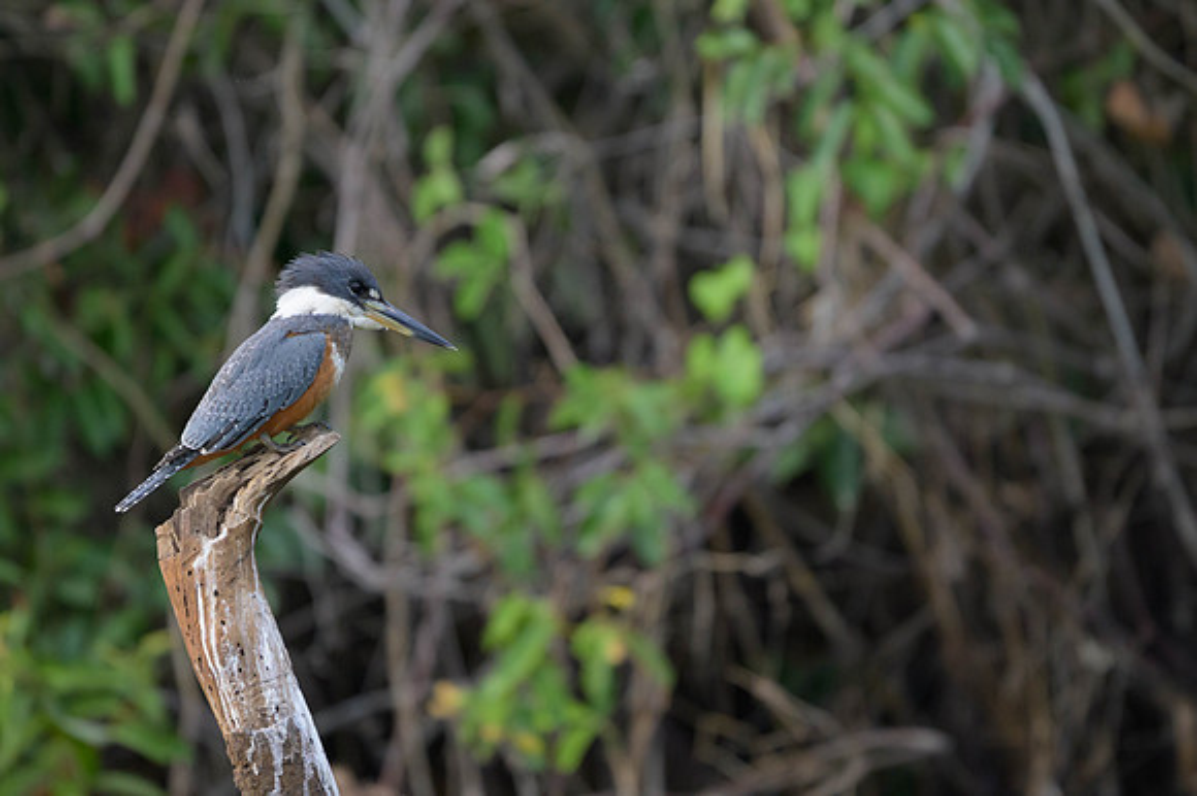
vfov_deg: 1.6
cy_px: 398
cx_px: 598
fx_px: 27913
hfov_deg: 2.5
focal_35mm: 840
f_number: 4
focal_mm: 560
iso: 1800
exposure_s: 1/1600
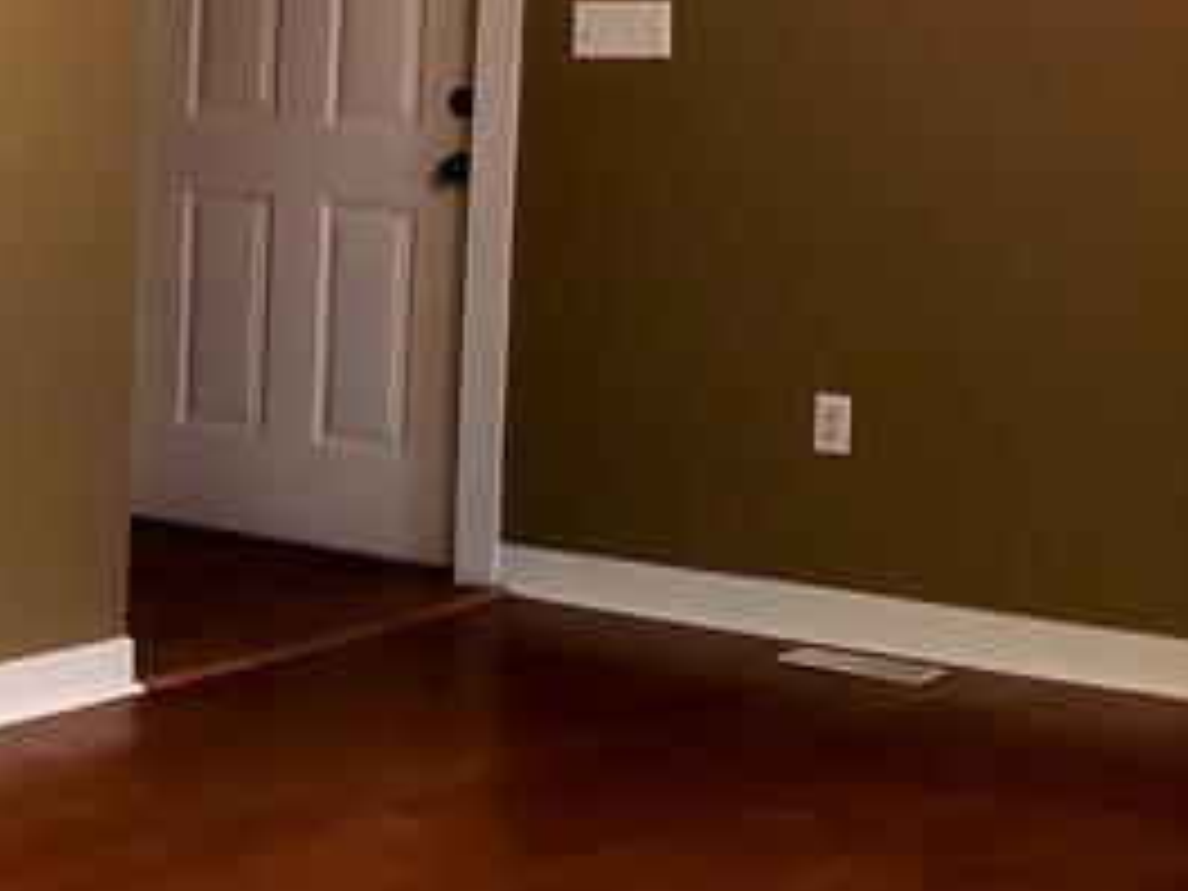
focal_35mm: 101
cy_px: 279
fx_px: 3466
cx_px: -446
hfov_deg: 17.9
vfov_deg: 14.6
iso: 320
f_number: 1.5
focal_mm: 4.3
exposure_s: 1/40
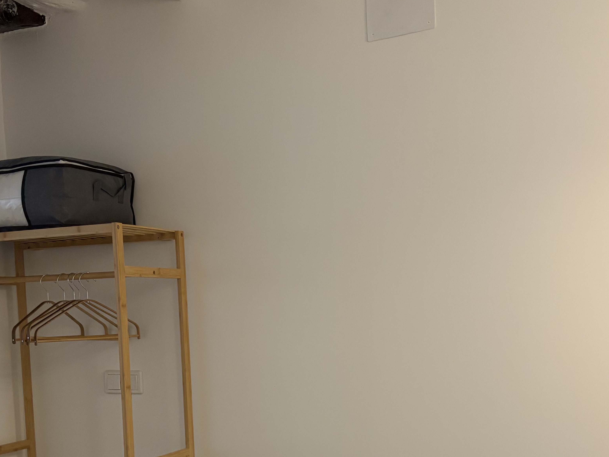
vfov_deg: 29.4
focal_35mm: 48
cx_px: 256
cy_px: 384
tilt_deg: -5.0
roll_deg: +2.1
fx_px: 845
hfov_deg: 39.5
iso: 250
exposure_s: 1/50
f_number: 1.6
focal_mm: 5.96
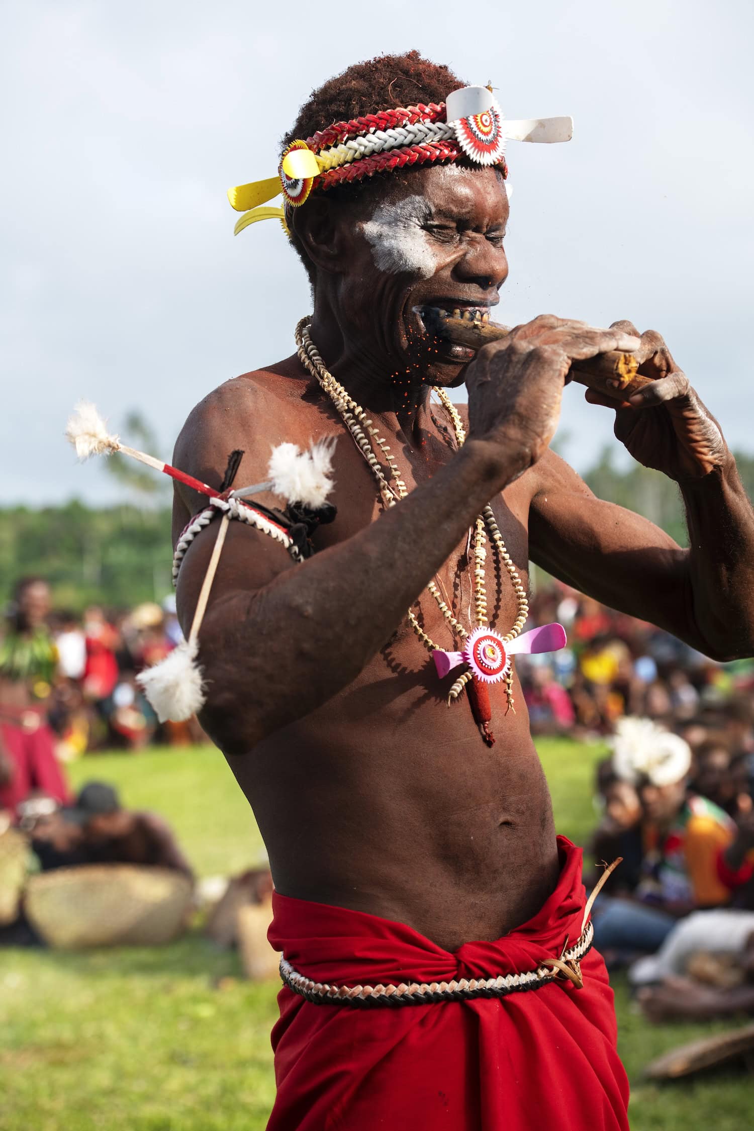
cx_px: 377
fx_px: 4241
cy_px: 566
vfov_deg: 15.2
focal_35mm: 135
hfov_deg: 10.2
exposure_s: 1/500
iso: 200
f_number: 5
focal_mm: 135
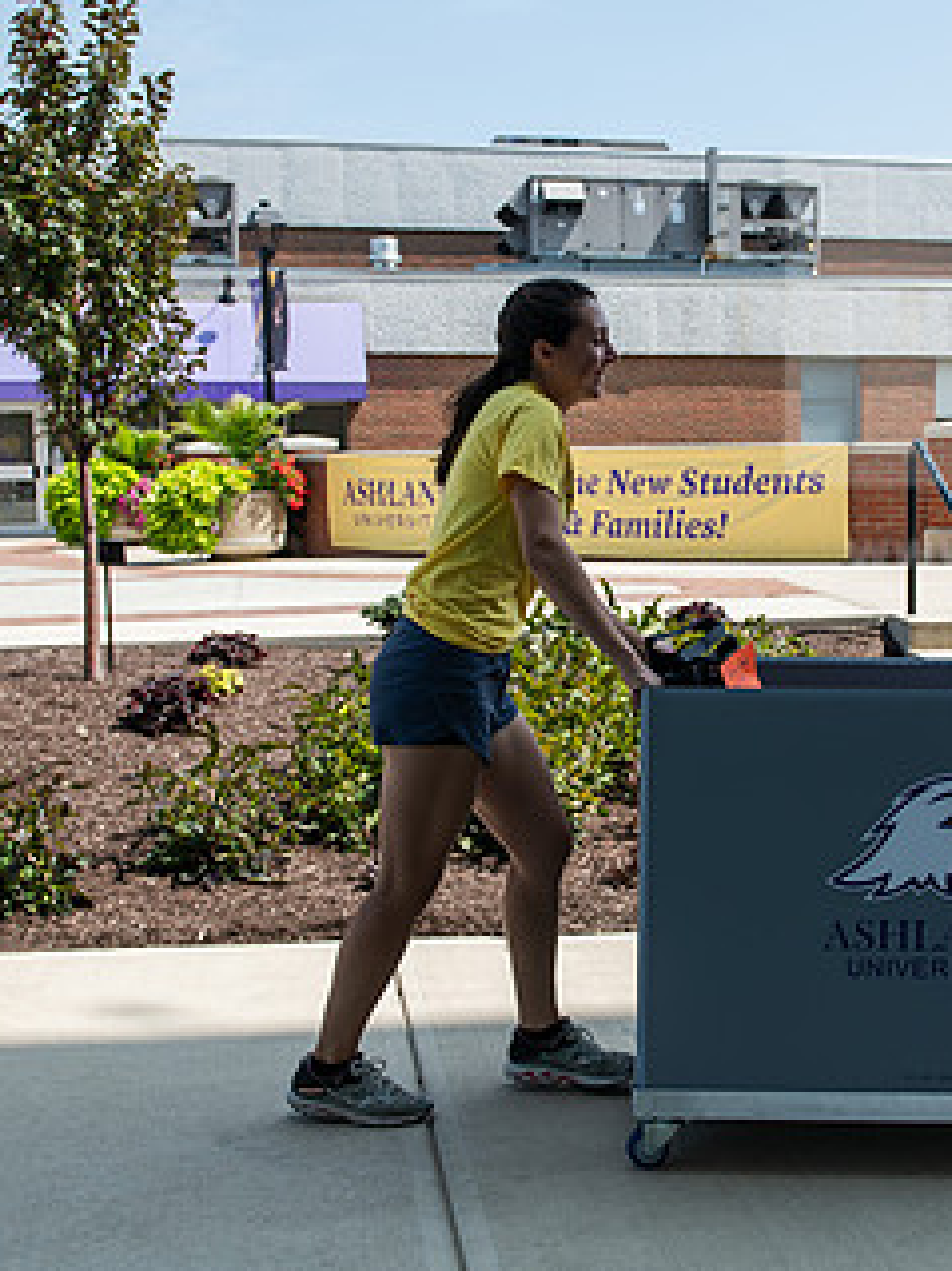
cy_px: 636
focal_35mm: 49
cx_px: 665
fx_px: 1798
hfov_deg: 29.4
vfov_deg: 38.9
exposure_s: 1/400
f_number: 4
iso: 80
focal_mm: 28
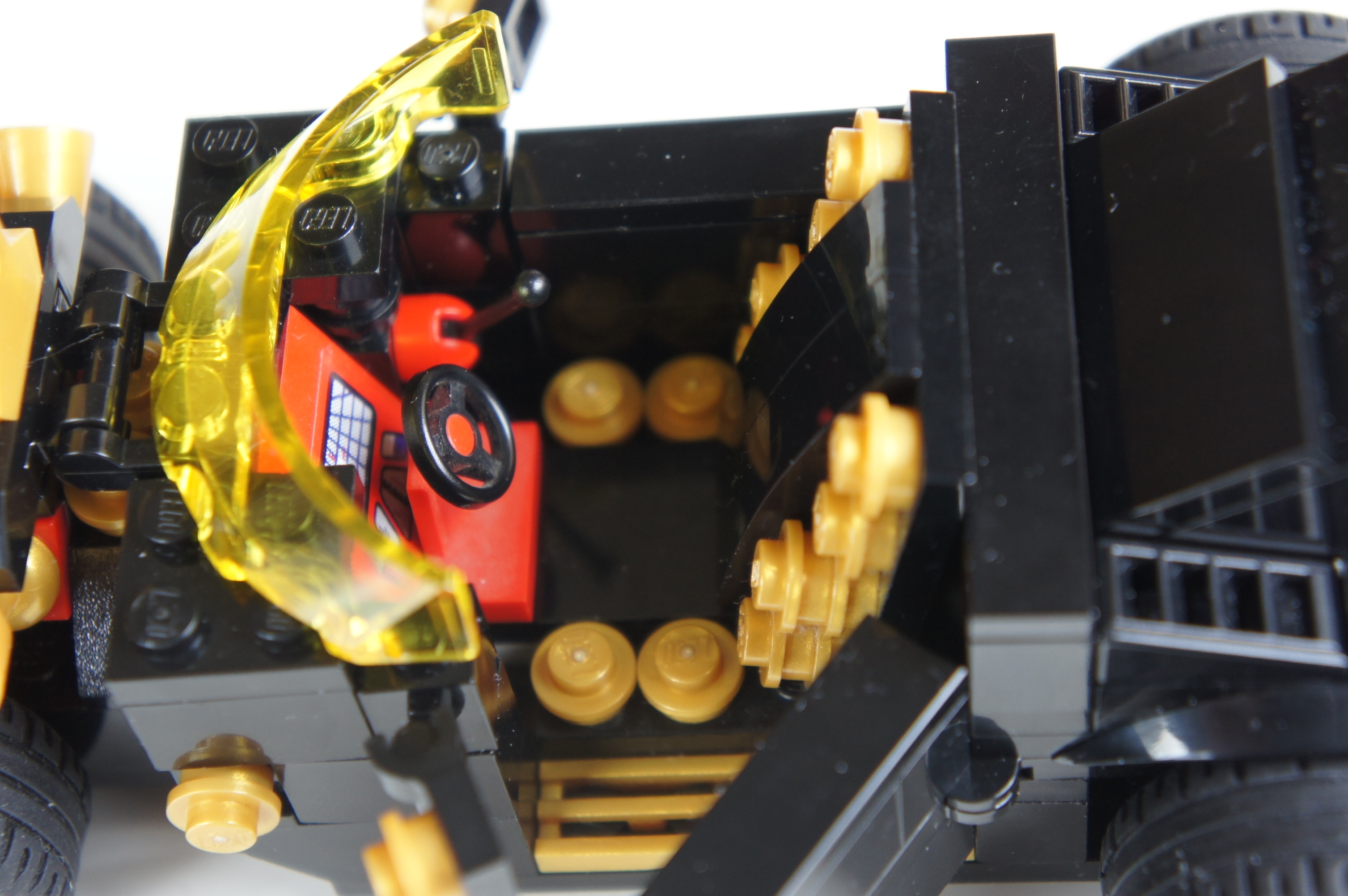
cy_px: 447
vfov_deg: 19.0
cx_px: 623
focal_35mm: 72
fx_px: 2677
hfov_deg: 28.3
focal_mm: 43
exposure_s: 1/80
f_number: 5
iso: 2500
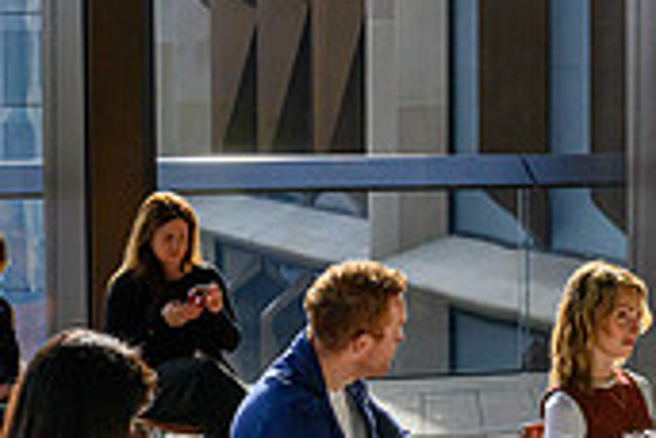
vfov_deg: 11.3
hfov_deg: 16.8
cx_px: 495
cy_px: 206
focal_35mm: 121
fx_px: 2205
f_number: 10
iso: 1800
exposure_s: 1/1250
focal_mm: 35
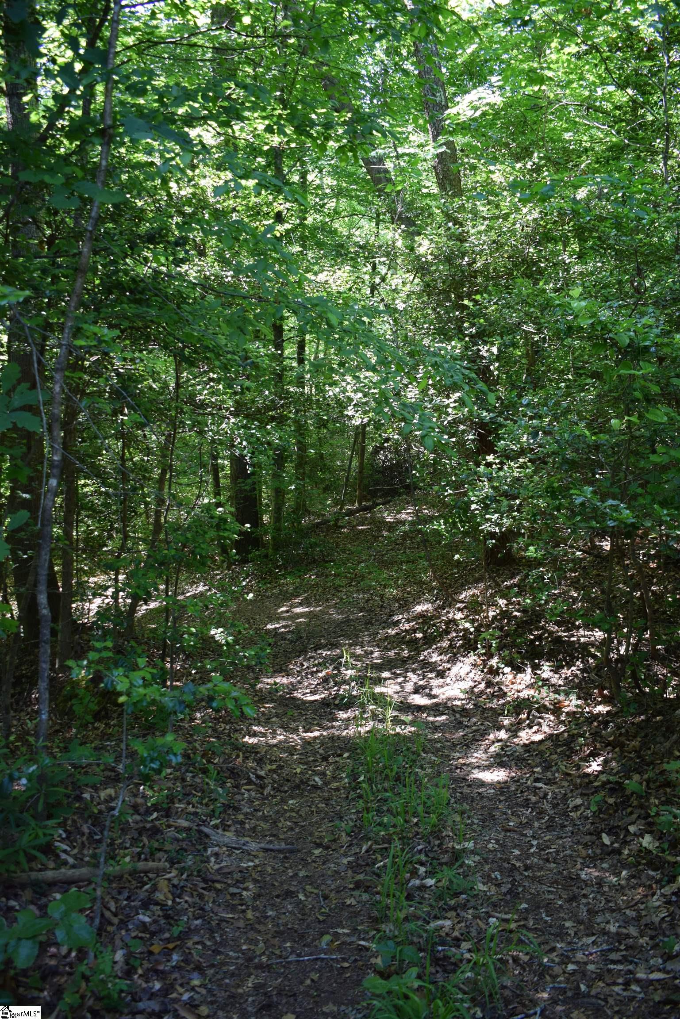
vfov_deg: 59.5
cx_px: 340
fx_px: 892
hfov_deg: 41.7
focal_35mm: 32
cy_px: 510
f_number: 4.5
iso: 400
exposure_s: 1/80
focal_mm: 21
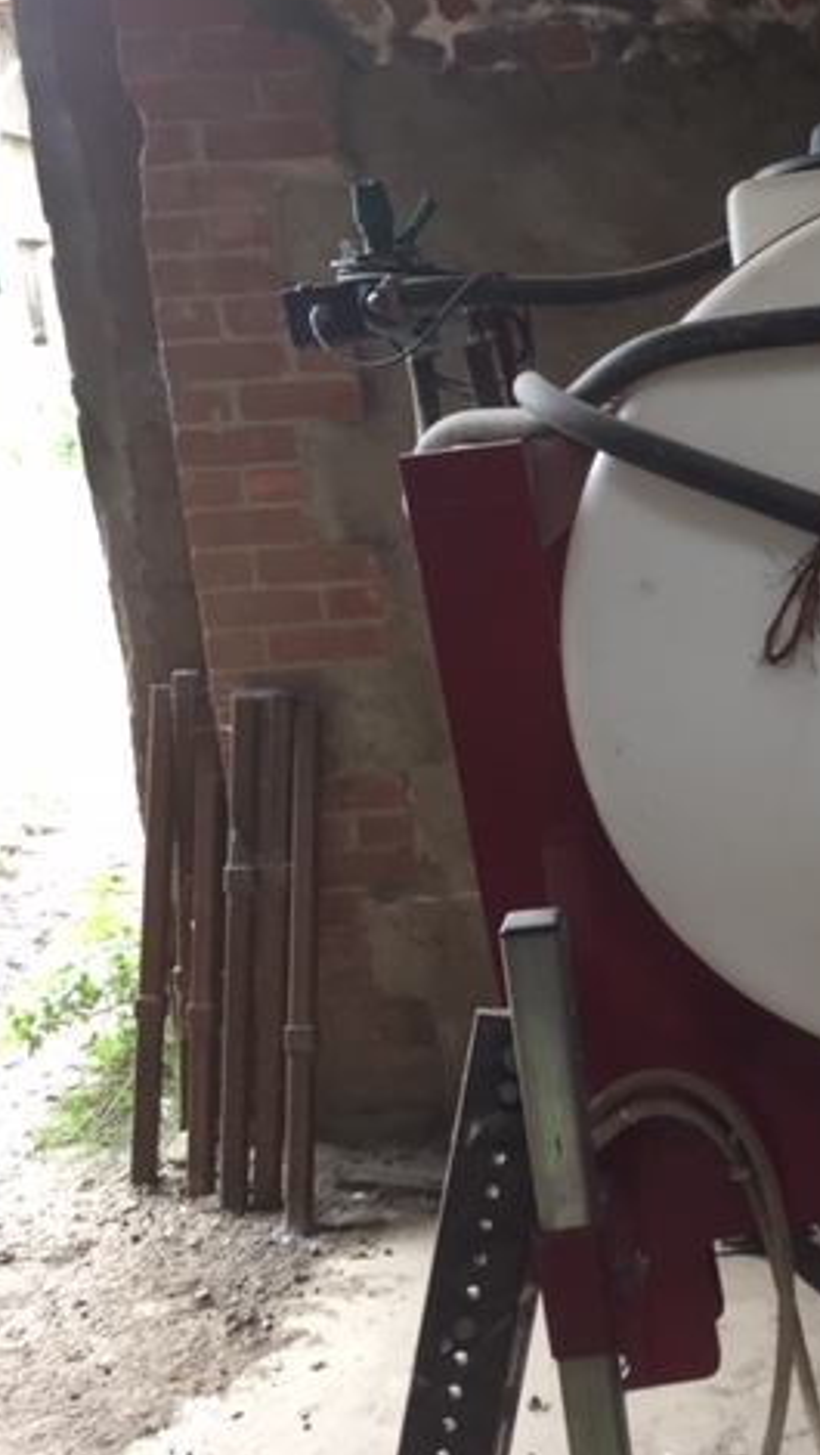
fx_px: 1659
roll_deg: +2.3
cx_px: 863
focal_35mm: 43
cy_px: 718
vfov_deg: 47.3
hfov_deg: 26.0
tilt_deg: -11.5
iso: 50
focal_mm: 4.15
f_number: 2.2
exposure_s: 1/33
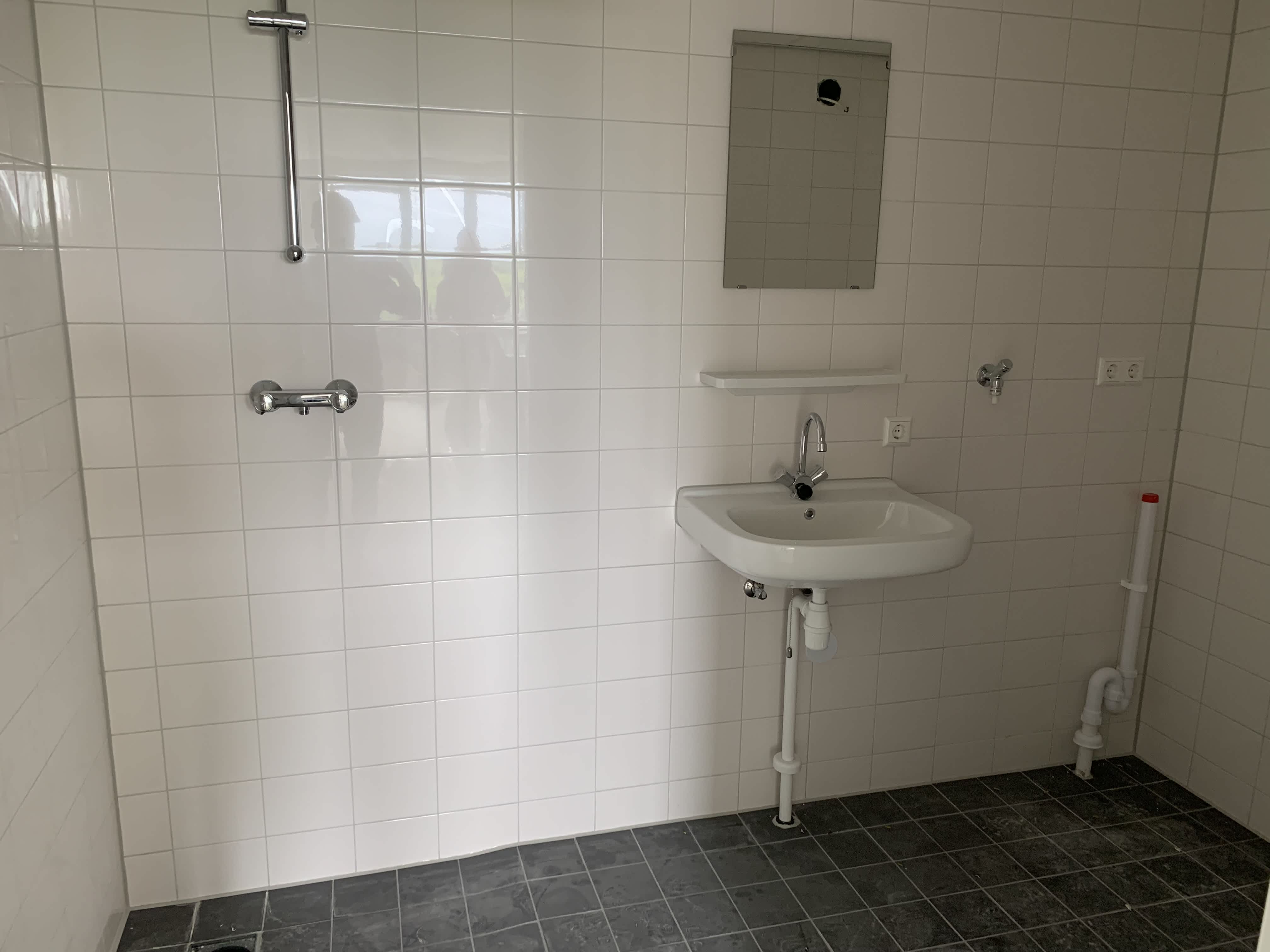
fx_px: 954
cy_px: 476
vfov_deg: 53.1
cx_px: 635
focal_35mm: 26
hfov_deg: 67.3
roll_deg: -0.2
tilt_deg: -12.8
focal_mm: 4.2
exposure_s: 1/60
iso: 125
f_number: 1.8
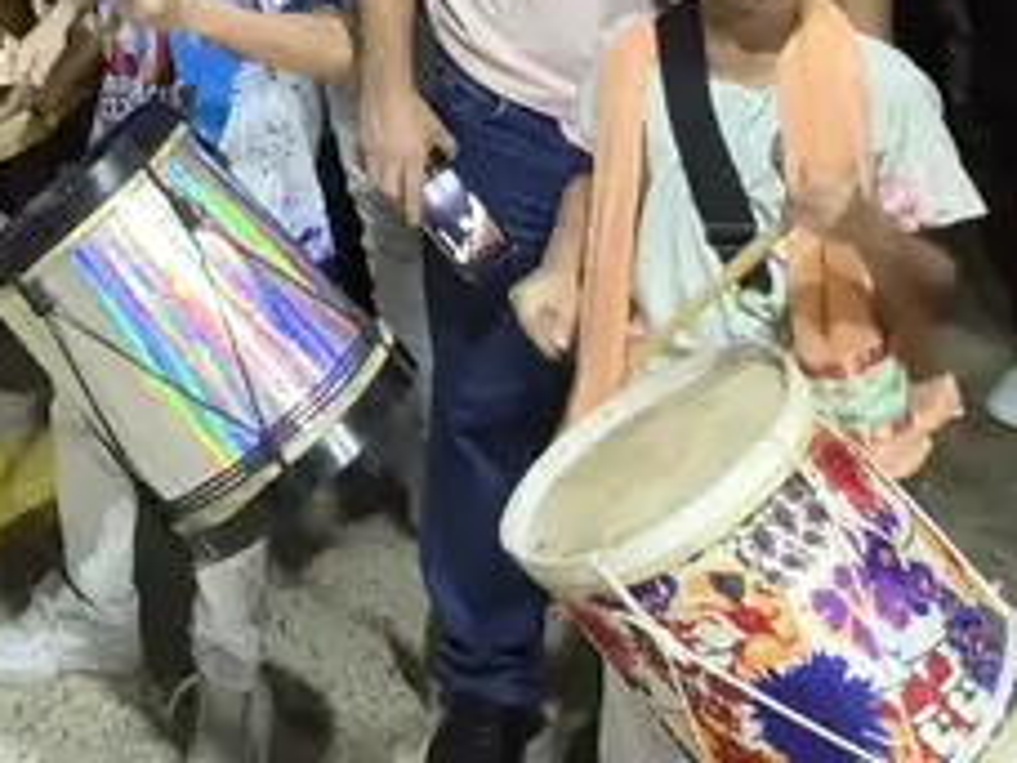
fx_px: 1440
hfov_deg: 26.5
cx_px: -553
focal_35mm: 49
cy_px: -190
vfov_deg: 26.0
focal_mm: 1.74
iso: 200
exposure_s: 1/60.2
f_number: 2.2
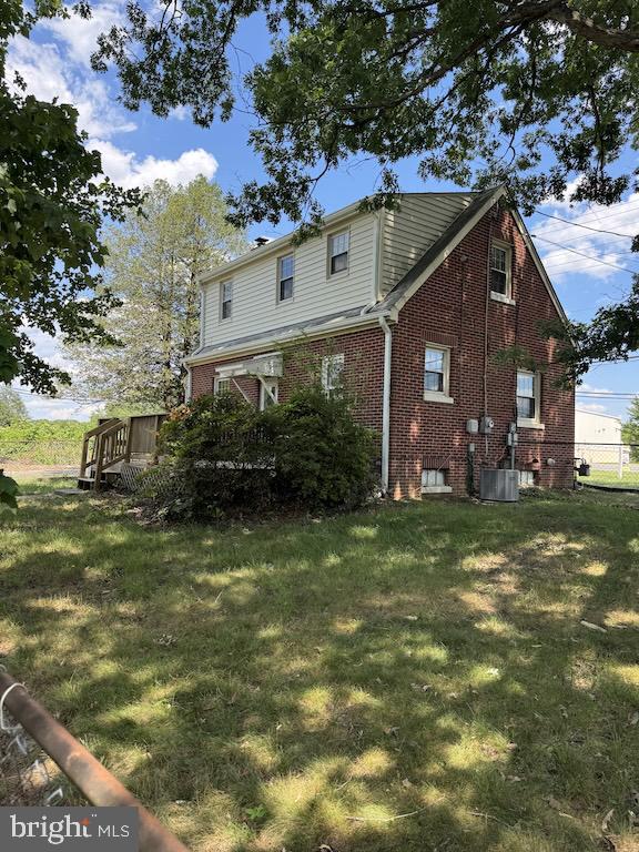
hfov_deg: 56.8
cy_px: 426
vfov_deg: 71.6
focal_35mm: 24
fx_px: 591
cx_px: 320
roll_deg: -0.4
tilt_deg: +1.5
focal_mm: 6.76
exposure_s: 1/952
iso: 80
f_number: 1.78
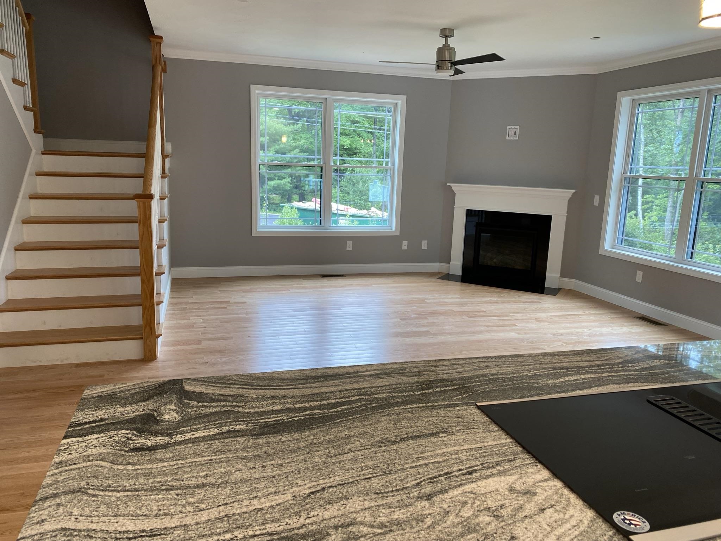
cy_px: 270
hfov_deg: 67.3
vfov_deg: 53.1
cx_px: 360
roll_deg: -1.8
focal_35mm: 26
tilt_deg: -11.6
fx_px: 542
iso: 100
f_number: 1.8
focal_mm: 4.25
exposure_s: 1/120
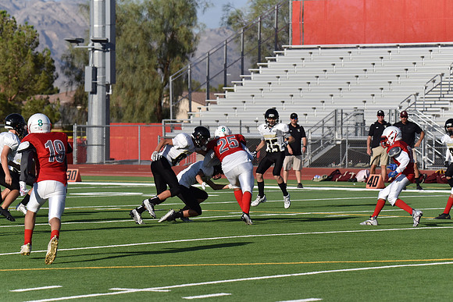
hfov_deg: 9.8
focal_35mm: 210
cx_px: 226
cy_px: 151
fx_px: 2643
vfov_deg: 6.5
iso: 720
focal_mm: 210
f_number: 8
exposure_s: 1/4000
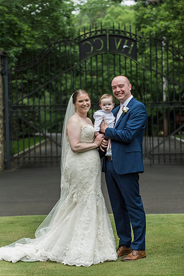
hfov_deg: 13.0
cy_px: 138
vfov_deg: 19.5
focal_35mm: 105
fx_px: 805
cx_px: 92
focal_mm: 105
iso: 800
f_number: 4
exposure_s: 1/1250
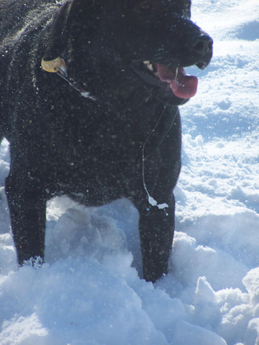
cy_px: 172
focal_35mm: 307
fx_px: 3062
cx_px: 130
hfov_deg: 4.8
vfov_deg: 6.5
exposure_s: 1/640
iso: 80
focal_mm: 51
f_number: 3.6
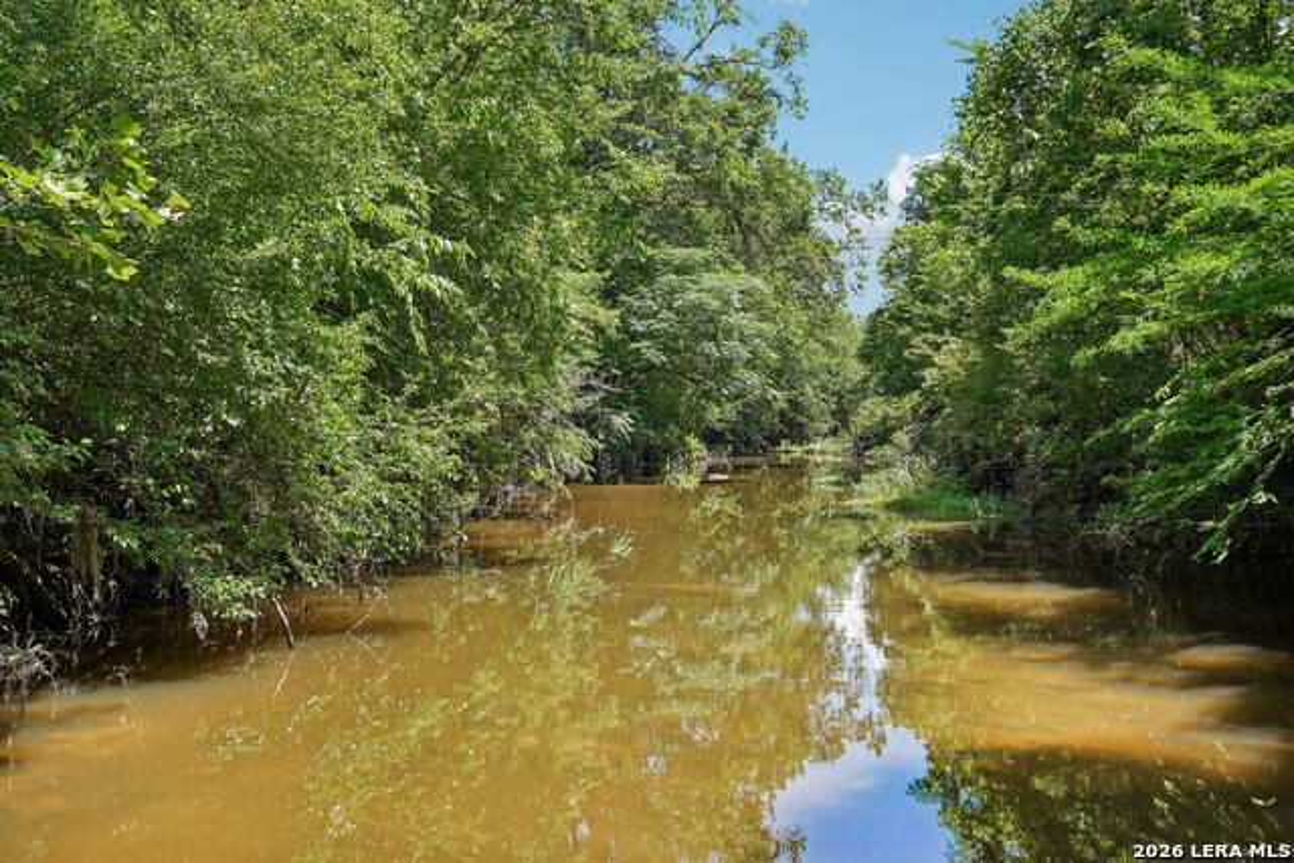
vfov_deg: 37.9
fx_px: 1258
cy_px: 432
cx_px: 647
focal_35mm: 35
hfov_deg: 54.4
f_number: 8
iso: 100
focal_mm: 35
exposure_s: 1/80
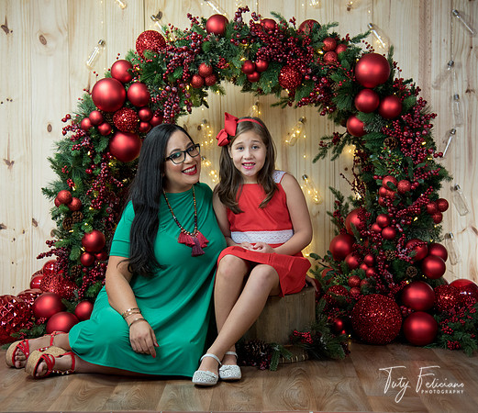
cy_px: 206
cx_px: 219
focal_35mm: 68
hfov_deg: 27.0
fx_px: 997
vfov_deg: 23.4
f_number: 4.5
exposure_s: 1/80
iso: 1000
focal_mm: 58
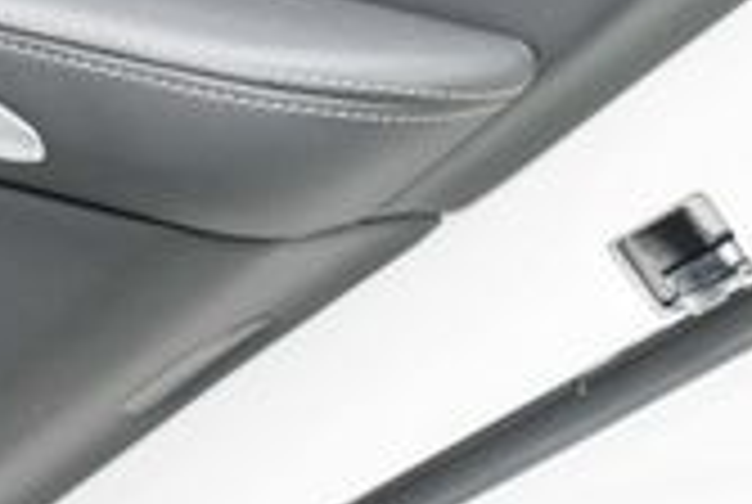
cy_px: -2
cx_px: -414
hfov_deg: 17.0
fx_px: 2239
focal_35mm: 107
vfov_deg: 12.7
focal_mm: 28
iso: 1250
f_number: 3.2
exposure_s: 1/40
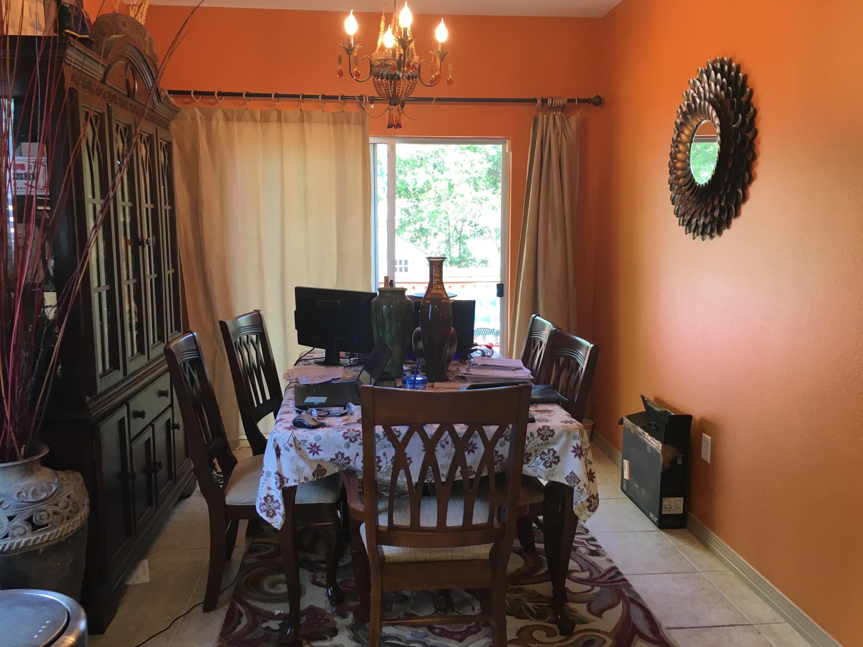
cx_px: 432
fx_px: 723
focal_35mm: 29
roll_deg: +0.7
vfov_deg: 48.2
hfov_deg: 61.7
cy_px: 324
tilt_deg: -7.5
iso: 50
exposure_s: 1/30
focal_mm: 4.15
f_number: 2.2
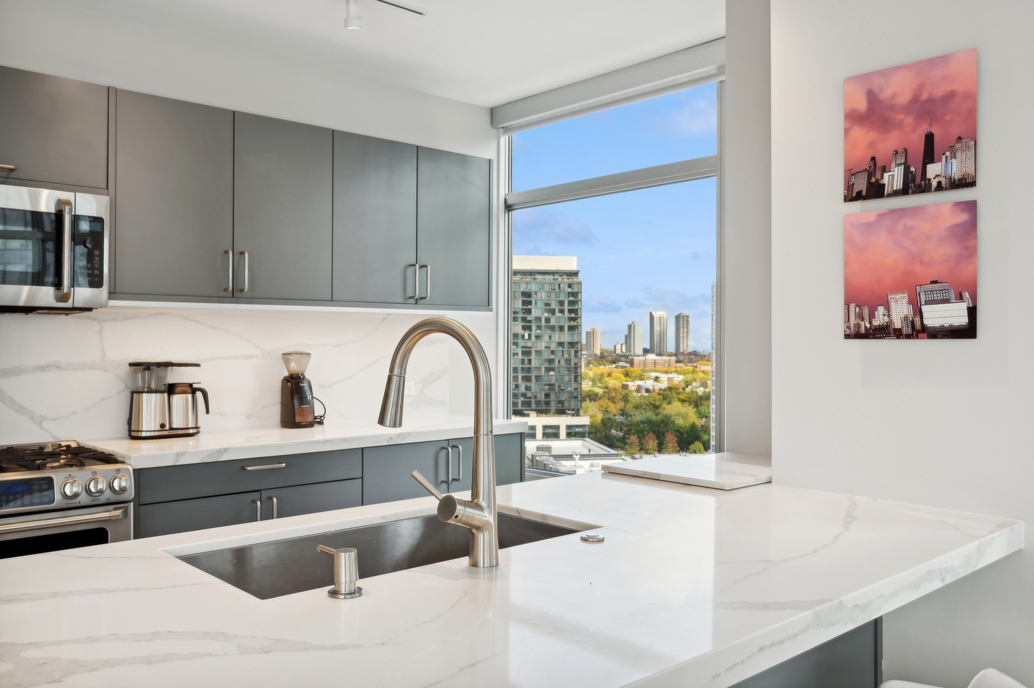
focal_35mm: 28
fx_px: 789
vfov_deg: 47.1
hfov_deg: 66.4
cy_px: 344
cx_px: 517
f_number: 10
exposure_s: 1/30
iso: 100
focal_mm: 27.5
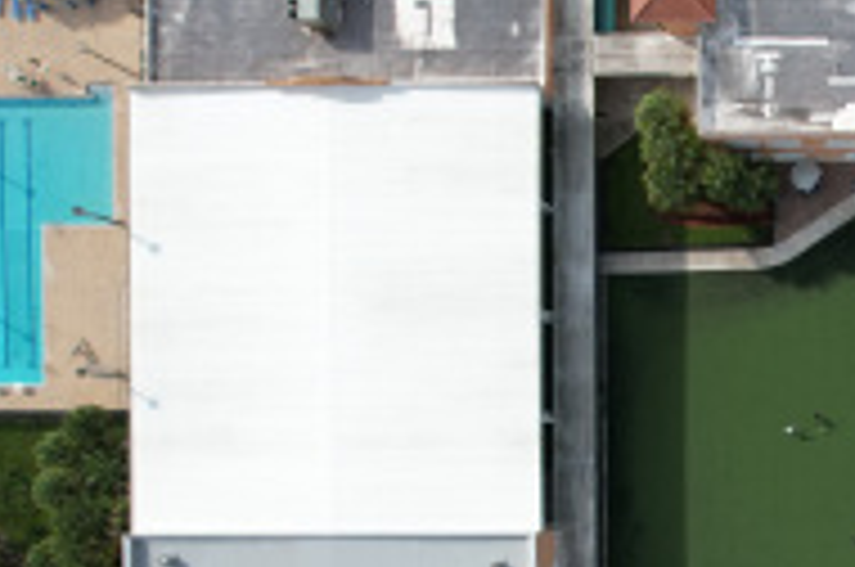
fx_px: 1399
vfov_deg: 22.5
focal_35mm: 59
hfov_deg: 30.7
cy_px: 488
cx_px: 916
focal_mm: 8.38
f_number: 2.8
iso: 100
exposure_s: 1/2500
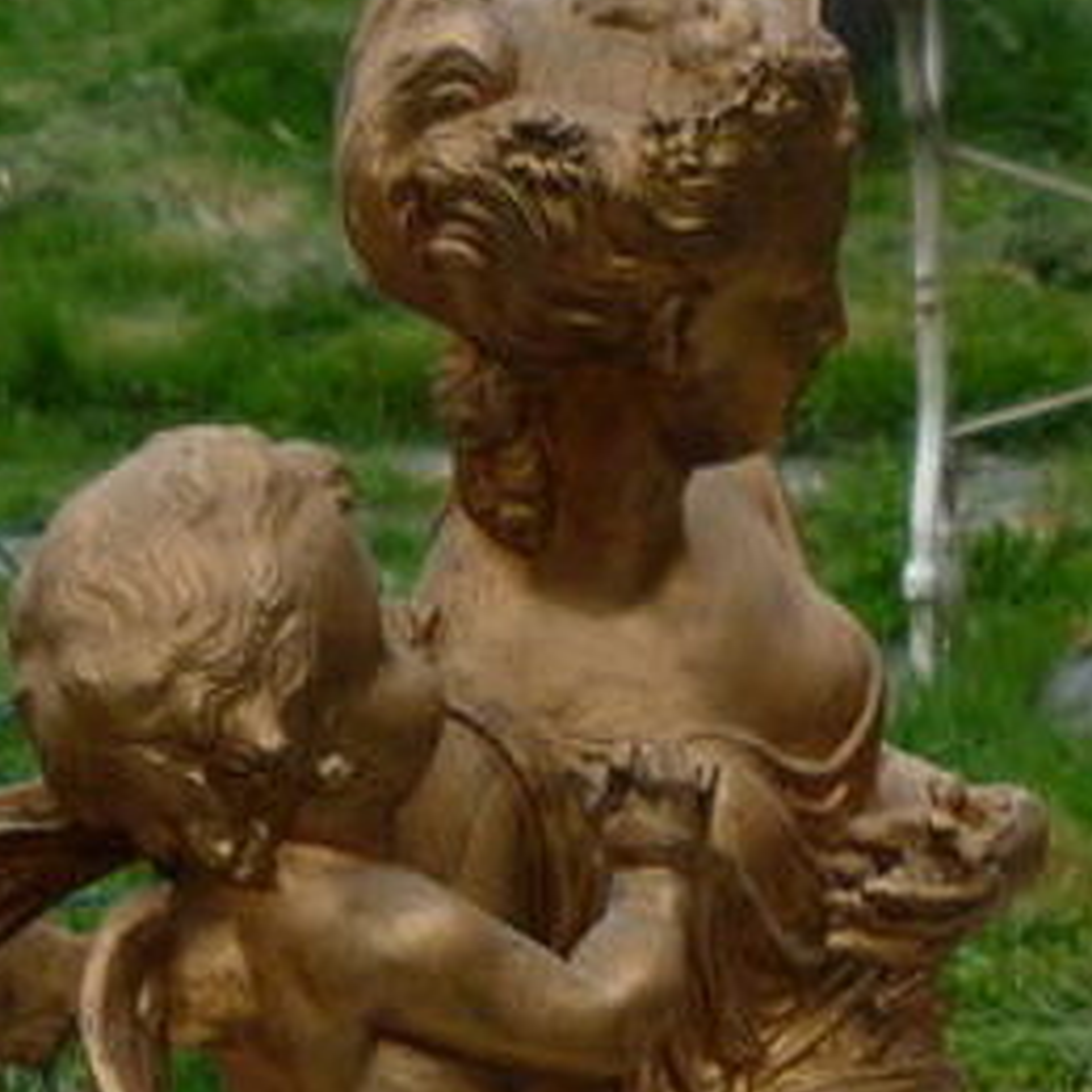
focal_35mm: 136
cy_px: 2329
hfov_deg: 12.7
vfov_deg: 11.3
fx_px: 4854
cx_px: 1134
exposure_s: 1/160
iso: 100
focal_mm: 5.2
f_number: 4
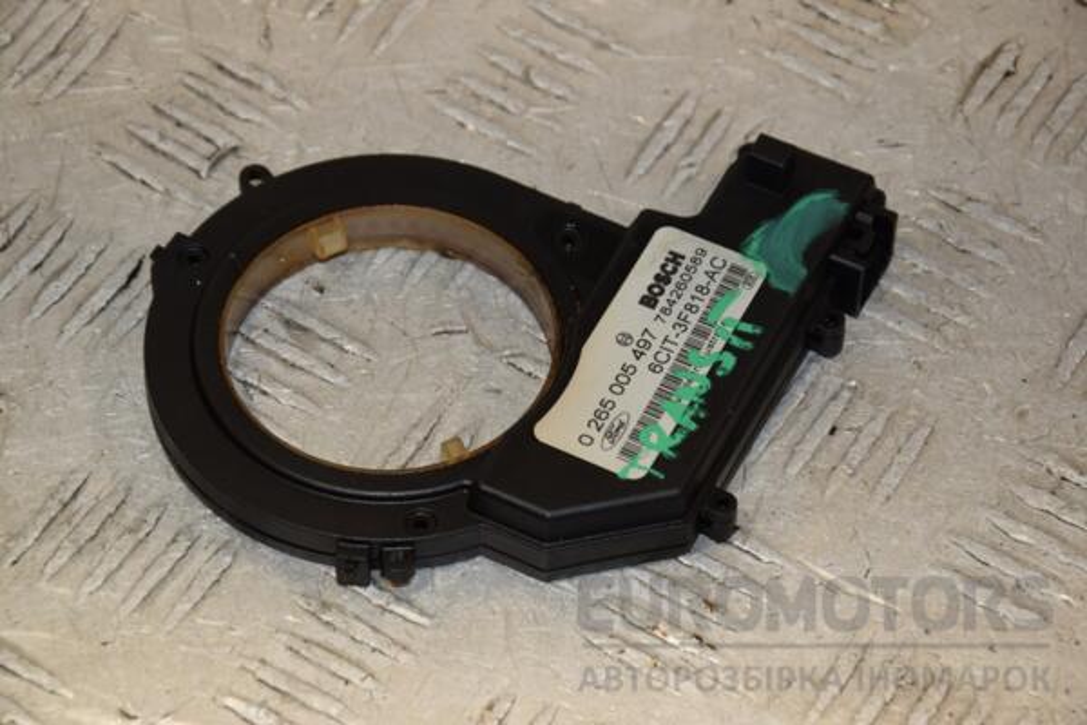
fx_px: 4755
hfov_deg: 13.0
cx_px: 544
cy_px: 362
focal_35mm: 158
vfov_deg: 8.7
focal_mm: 105
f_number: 8
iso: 800
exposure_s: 1/200
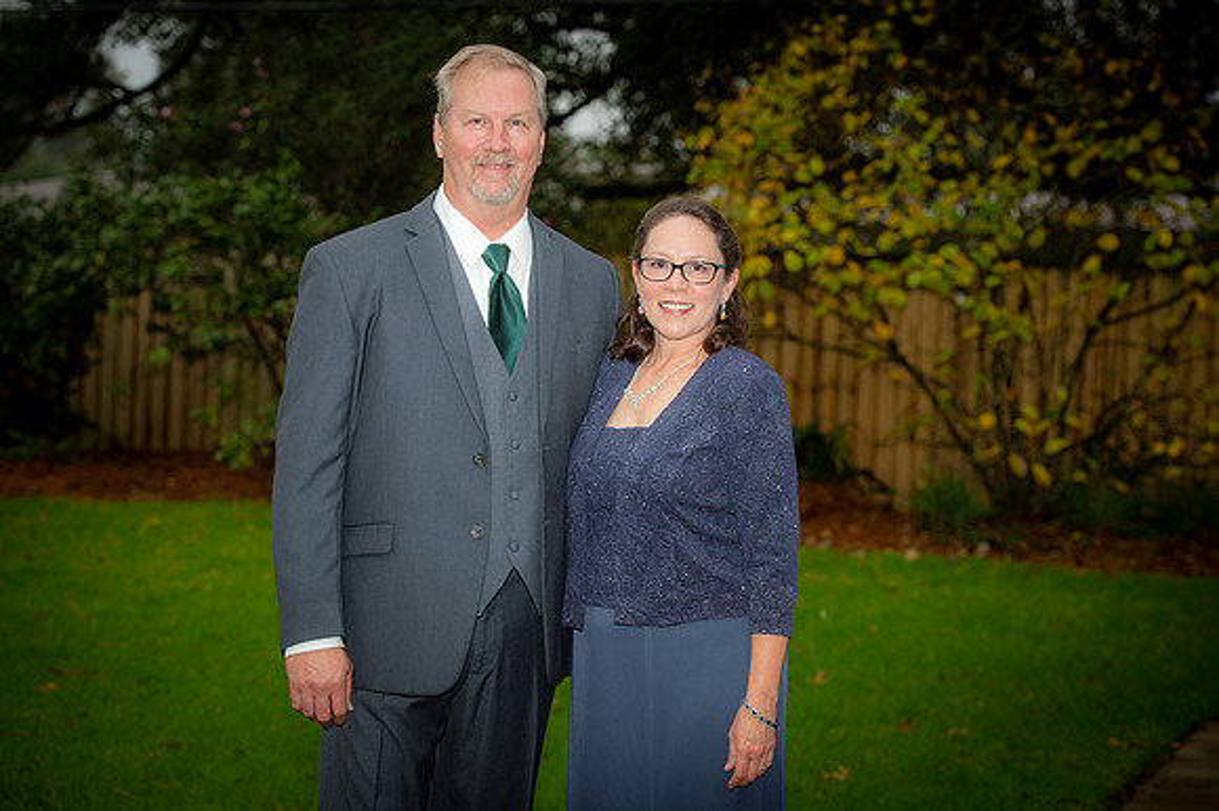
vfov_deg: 15.2
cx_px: 610
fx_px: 3046
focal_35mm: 90
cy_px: 406
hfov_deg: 22.6
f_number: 5
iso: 200
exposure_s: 1/200
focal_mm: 90
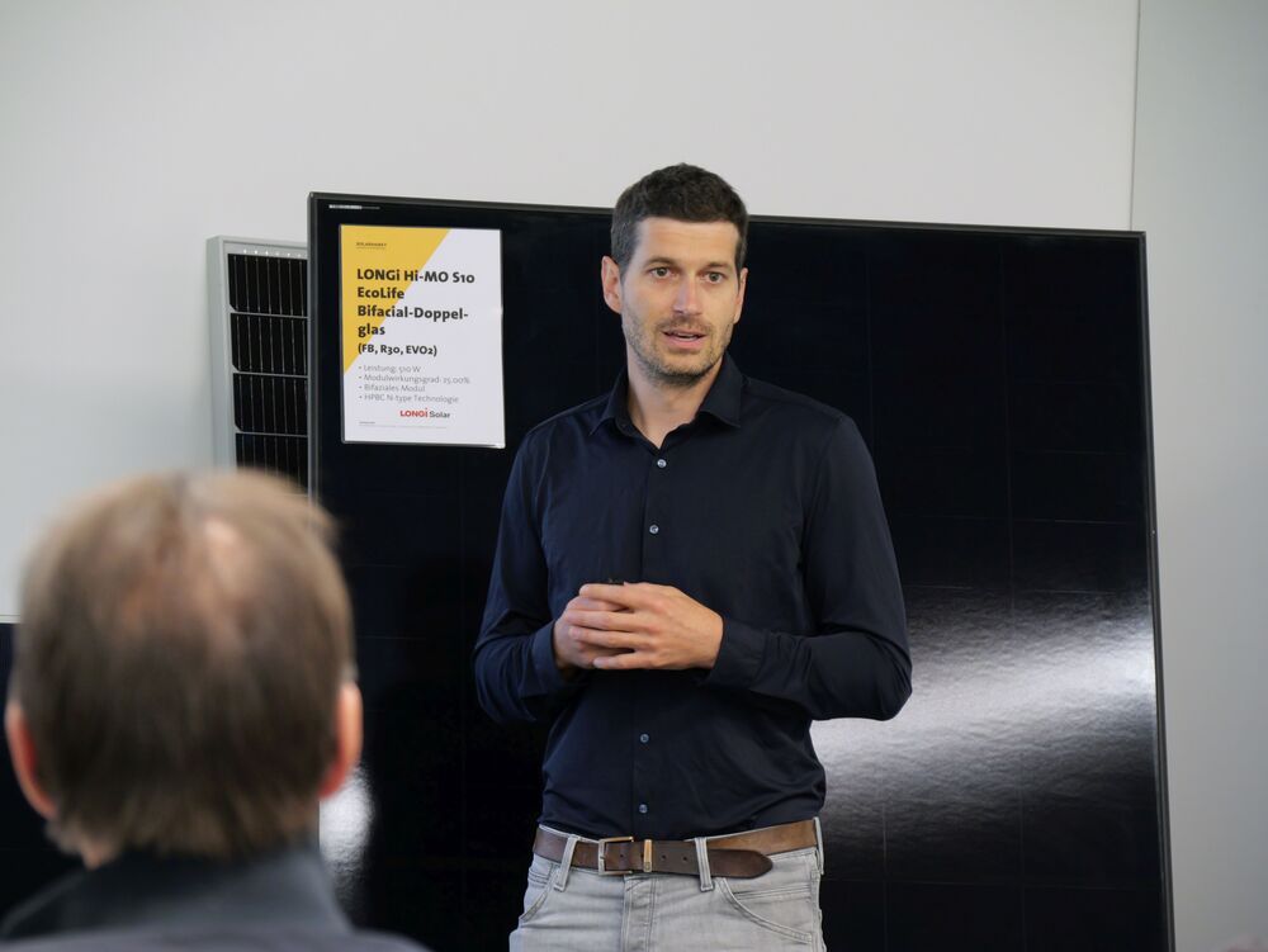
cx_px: 634
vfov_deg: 8.1
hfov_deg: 10.7
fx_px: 6743
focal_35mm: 184
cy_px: 476
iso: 1250
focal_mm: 92
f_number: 5.4
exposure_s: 1/15
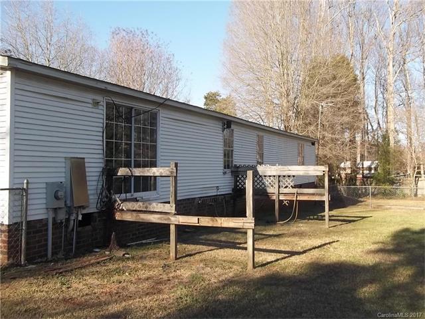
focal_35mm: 32
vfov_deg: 44.2
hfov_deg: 56.8
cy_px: 160
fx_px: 393
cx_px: 212
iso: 80
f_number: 8.8
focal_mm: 5.7
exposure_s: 1/80
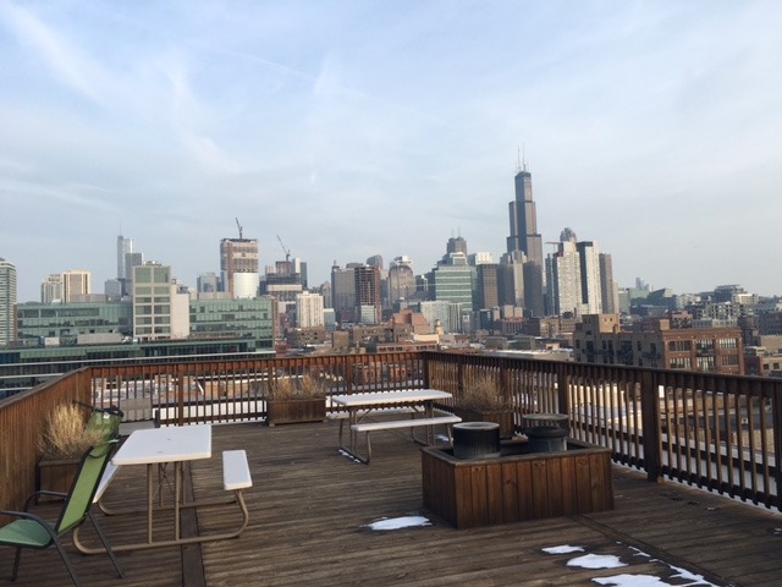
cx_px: 391
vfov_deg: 48.2
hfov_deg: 61.7
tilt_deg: +4.7
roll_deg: +2.0
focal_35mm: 29
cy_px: 294
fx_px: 655
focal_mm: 4.15
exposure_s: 1/463
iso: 25
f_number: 2.2
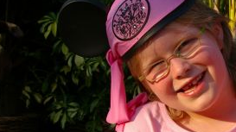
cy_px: 88
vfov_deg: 9.4
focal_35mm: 129
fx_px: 807
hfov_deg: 16.3
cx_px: 236
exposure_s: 1/90
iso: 200
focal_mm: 28
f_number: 9.5
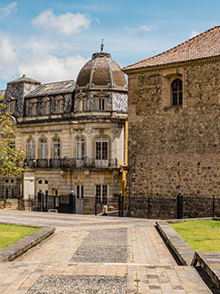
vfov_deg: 25.1
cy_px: 144
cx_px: 95
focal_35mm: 78
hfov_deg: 18.9
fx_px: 660
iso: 125
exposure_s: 1/100
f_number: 16
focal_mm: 35
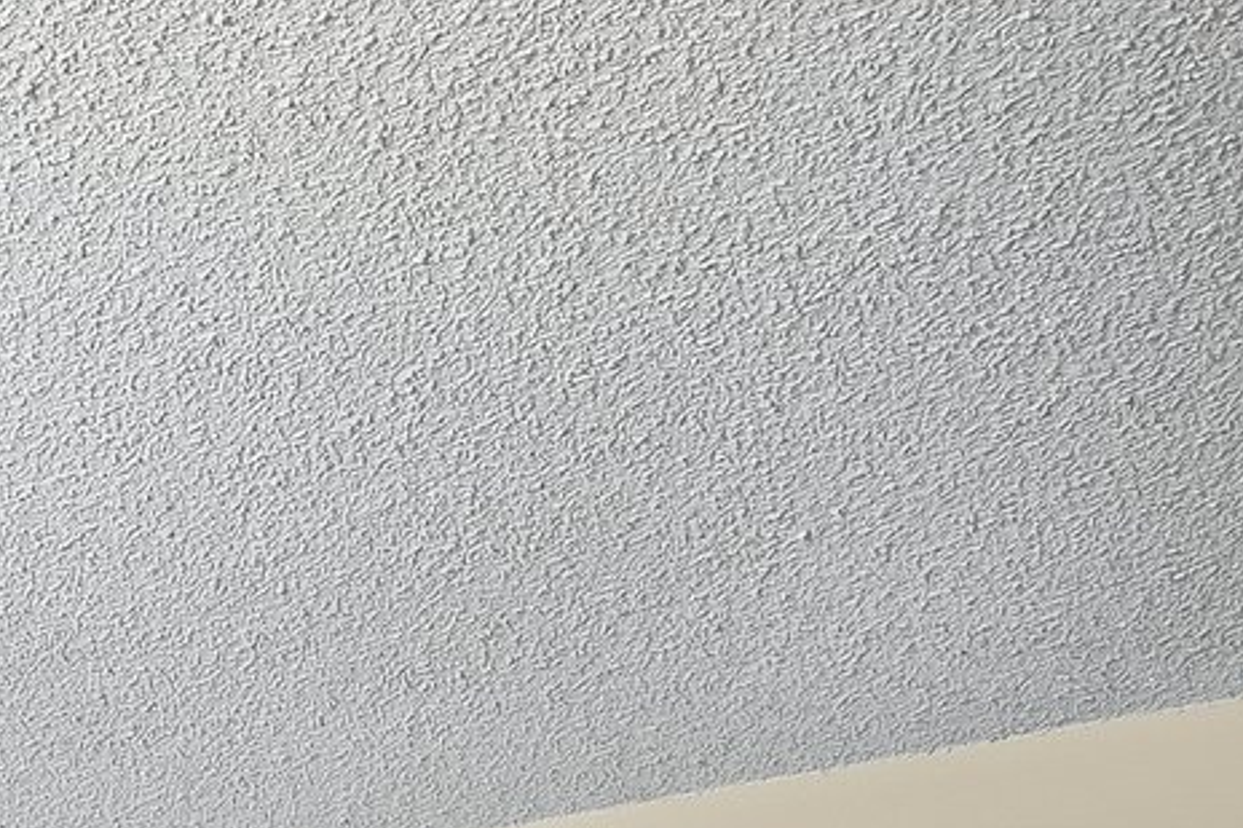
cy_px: 1756
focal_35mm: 75
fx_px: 2589
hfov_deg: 20.1
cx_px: -951
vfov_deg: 14.4
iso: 400
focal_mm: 17
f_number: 8
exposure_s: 1/3.33
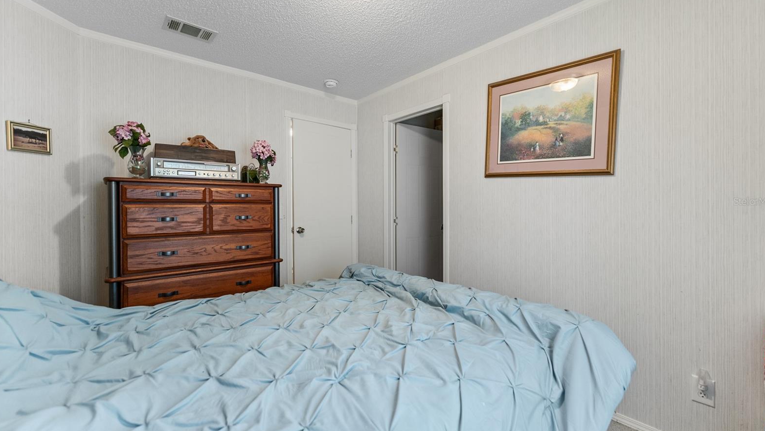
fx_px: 304
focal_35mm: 15
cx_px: 386
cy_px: 201
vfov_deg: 70.5
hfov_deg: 103.0
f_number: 2.8
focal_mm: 14
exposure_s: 1/30
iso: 1600
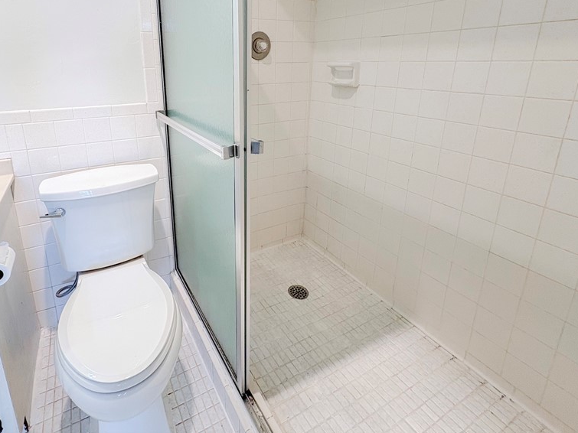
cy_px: 142
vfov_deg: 66.7
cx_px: 232
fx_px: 317
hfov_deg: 83.7
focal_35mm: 19
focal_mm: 2.22
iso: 100
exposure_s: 1/120
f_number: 2.2
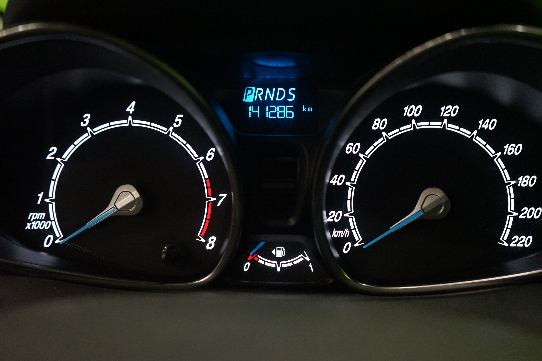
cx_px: 271
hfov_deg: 49.6
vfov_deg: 34.2
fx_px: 587
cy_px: 180
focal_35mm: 39
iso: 5000
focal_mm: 39
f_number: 4
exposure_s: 1/60
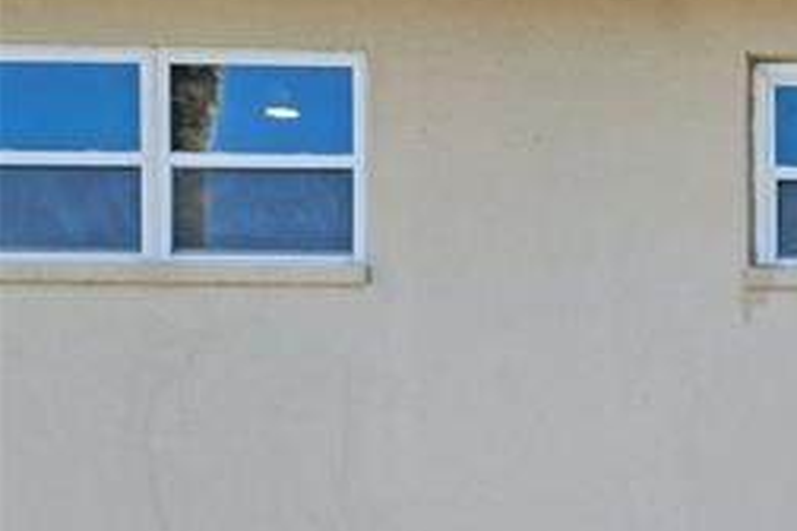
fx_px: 2569
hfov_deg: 14.5
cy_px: 319
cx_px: 1616
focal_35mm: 116
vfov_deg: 11.8
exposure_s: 1/1600
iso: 400
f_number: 8
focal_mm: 28.5
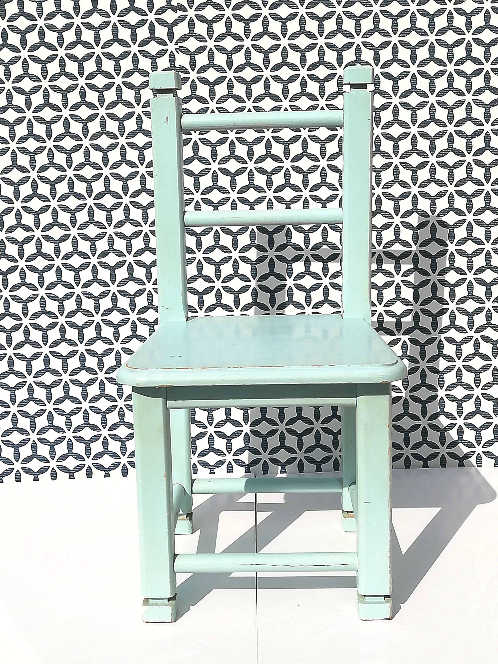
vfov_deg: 36.2
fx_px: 1017
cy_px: 332
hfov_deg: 27.5
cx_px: 249
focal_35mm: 53
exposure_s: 1/3215
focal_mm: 3.83
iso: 50
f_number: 2.2
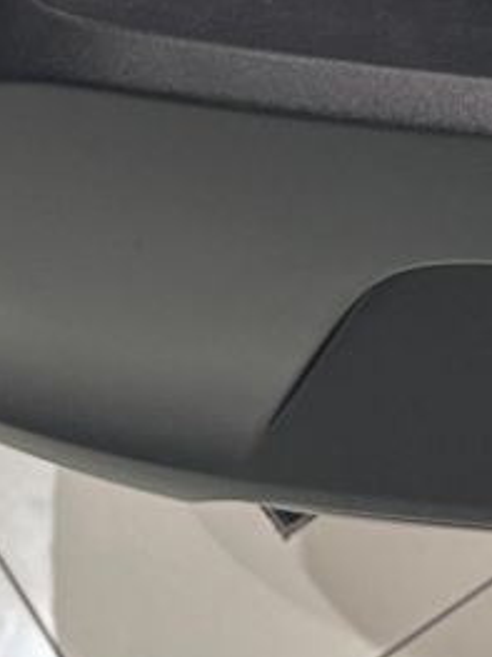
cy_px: -984
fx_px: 3319
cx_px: 1371
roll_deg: +0.7
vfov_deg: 9.8
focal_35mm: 175
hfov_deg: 7.6
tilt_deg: -32.0
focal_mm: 6.86
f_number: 1.78
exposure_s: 1/60
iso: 125
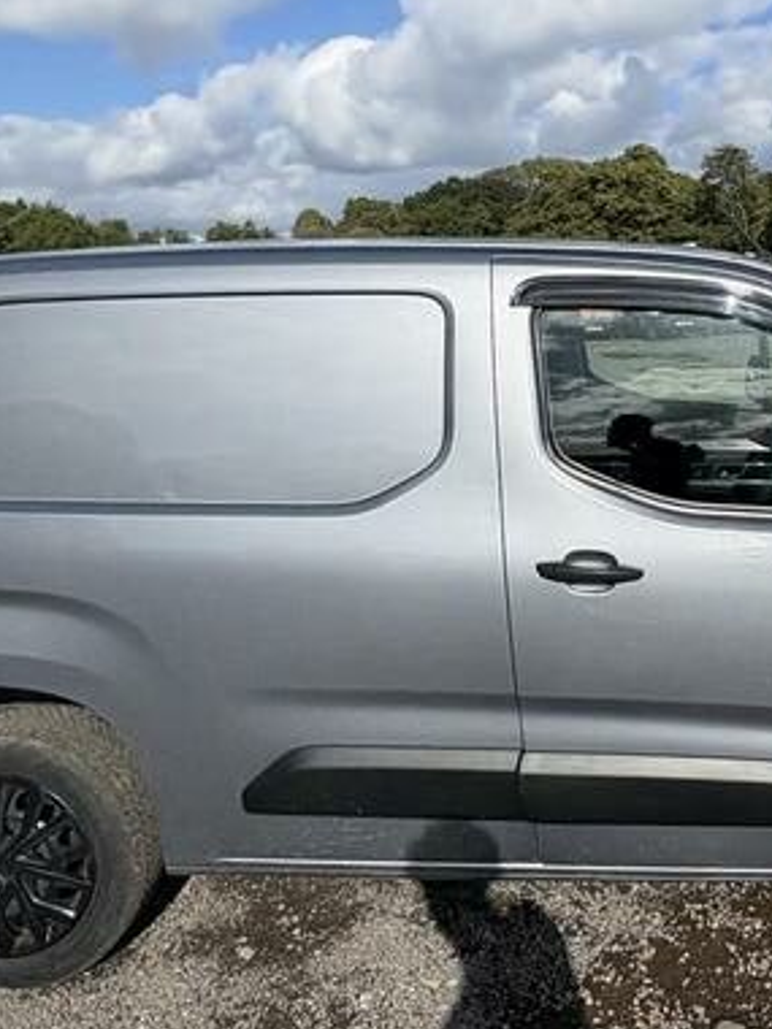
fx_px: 981
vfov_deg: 53.9
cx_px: 593
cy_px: 317
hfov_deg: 41.5
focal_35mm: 33
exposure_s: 1/3717
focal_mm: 2.22
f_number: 2.2
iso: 50
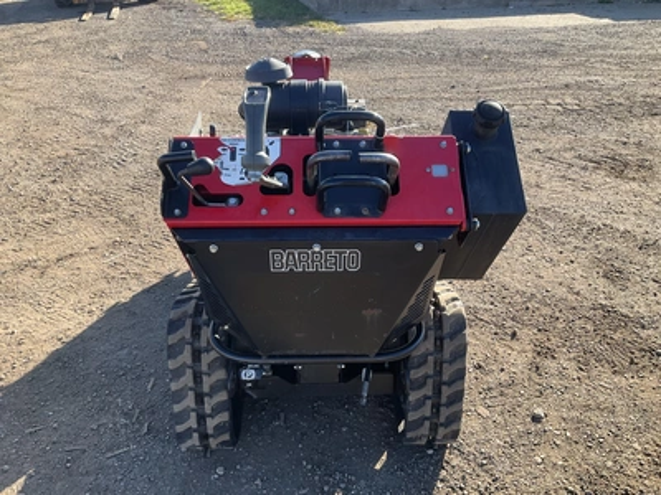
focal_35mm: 29
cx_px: 330
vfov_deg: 48.2
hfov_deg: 61.7
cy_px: 248
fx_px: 554
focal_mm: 3
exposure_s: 1/403
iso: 25
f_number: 1.8
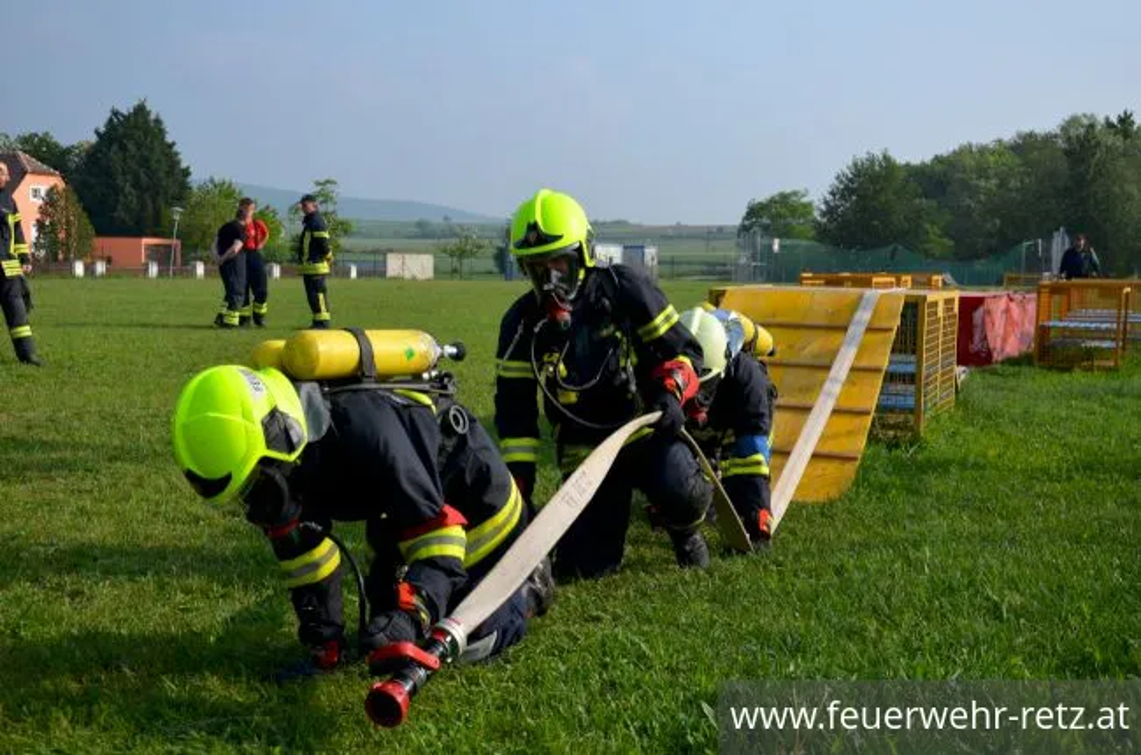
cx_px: 570
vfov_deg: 22.5
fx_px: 1897
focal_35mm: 60
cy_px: 378
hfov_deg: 33.5
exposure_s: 1/1600
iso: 400
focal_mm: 40
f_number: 6.3
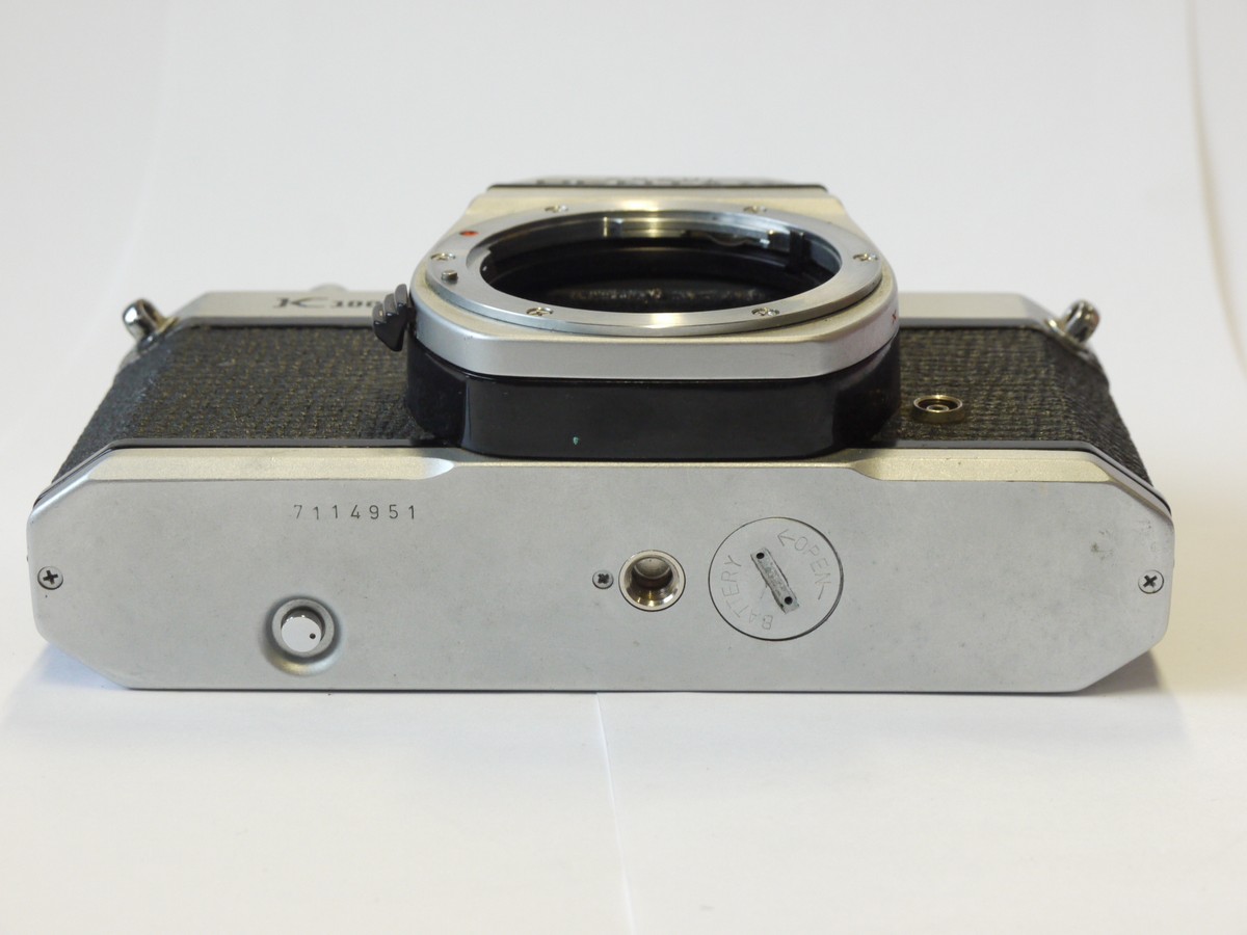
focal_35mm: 78
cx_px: 624
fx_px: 2810
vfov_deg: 18.9
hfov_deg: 25.0
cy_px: 468
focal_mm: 39
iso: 800
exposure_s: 1/40
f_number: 10
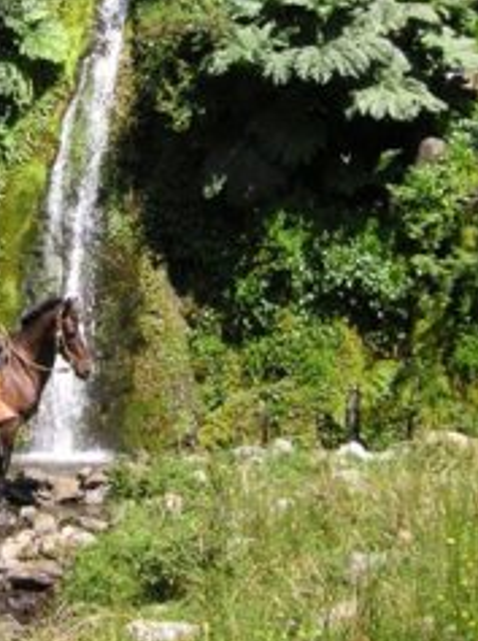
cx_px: 93
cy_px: 169
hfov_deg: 22.9
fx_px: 1163
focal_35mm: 63
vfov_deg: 30.3
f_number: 2.8
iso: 50
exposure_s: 1/750
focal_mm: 6.1
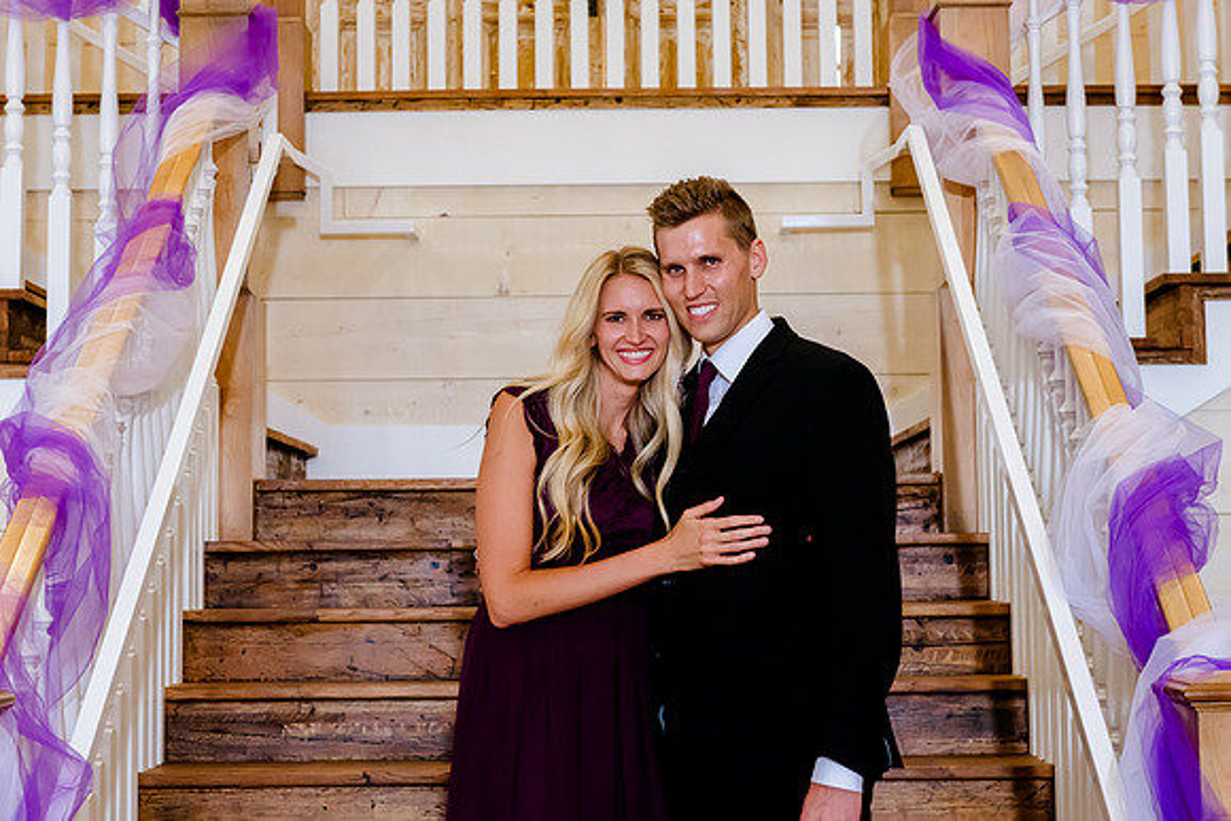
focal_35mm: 74
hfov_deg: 27.5
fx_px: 2517
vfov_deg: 18.5
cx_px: 624
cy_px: 347
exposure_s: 1/200
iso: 2500
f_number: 6.3
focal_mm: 62
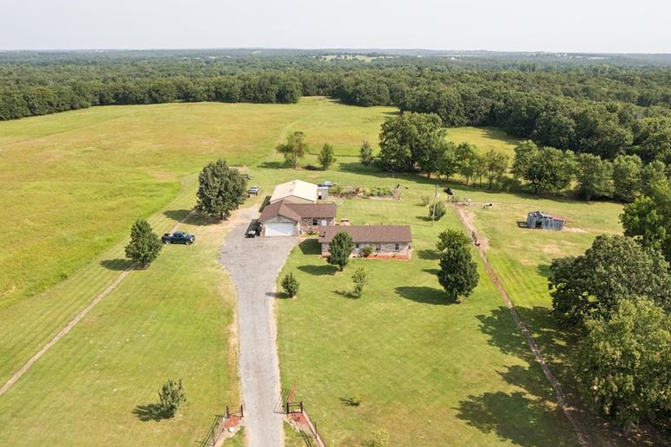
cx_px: 353
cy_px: 270
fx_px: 540
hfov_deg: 63.6
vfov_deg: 44.7
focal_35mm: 29
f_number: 2.8
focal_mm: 8.4
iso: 120
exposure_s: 1/1500
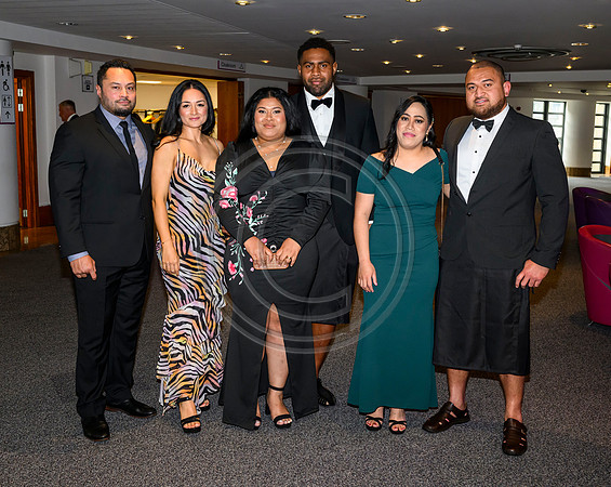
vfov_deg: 35.4
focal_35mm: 42
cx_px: 319
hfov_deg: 43.7
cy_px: 228
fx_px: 762
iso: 2500
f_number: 5.6
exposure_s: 1/160
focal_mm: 35
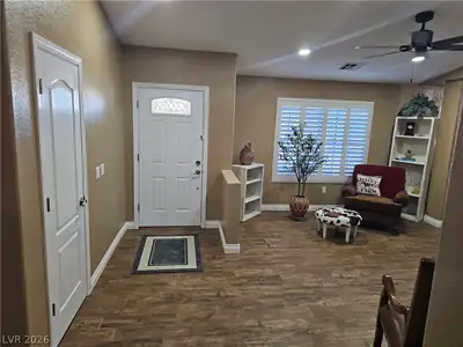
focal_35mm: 23
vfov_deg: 58.9
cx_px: 232
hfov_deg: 73.9
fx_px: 308
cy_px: 174
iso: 400
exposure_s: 1/120
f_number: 1.7
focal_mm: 6.3
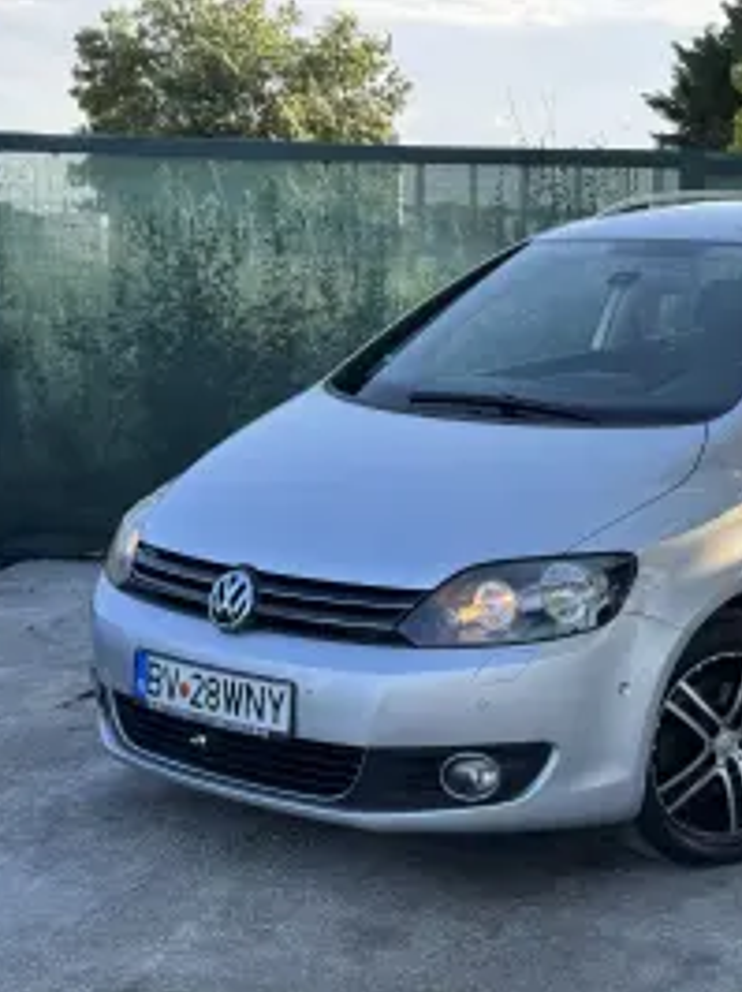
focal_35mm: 65
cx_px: 645
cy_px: 500
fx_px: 1861
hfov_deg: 22.1
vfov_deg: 29.8
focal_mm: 6.76
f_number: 1.78
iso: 64
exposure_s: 1/783
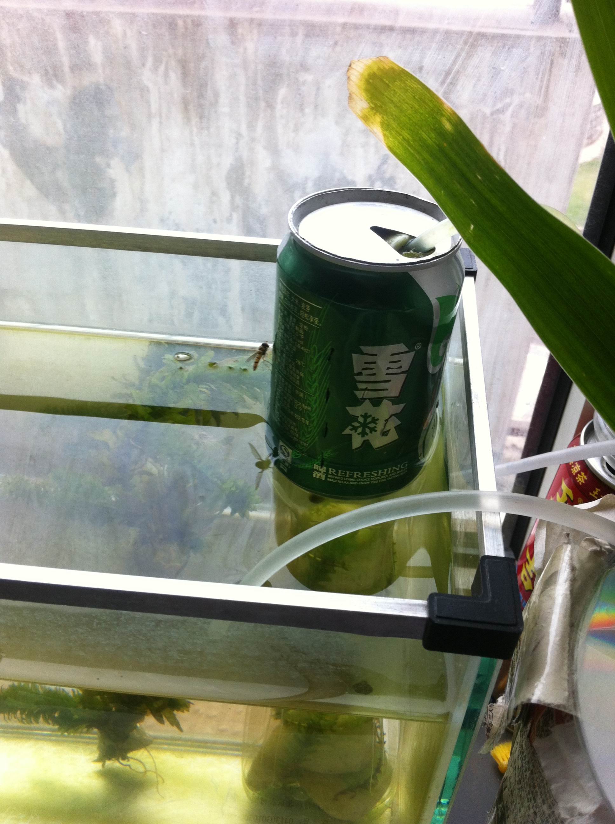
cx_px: 308
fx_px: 831
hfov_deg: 40.6
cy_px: 412
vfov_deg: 52.7
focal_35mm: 35
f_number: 2.8
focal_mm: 3.85
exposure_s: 1/30
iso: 100
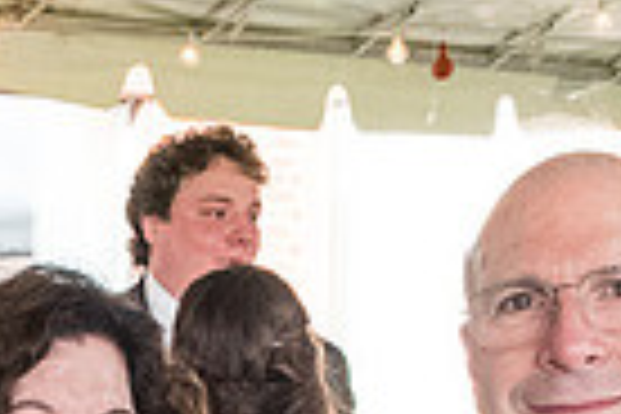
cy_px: 851
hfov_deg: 12.7
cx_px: -162
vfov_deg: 8.3
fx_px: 2708
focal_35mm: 157
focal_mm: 20.5
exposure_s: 1/160
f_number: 6.4
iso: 3200
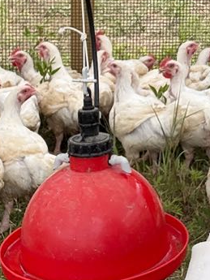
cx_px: 190
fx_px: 760
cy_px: 11
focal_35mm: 94
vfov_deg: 20.3
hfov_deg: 15.5
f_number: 1.9
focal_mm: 2.69
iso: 25
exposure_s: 1/324
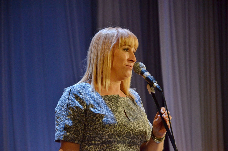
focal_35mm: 158
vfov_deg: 8.7
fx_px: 995
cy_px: 76
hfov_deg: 13.1
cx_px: 114
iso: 2000
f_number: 5.6
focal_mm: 105
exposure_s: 1/200
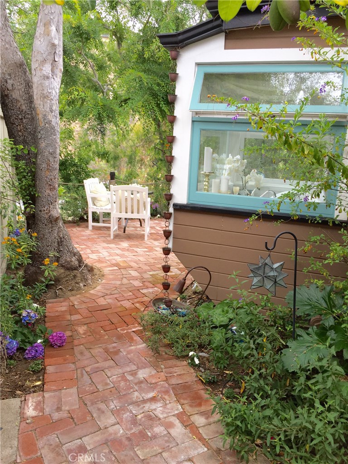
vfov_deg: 61.7
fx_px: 389
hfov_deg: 48.2
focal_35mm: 29
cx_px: 174
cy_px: 232
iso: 32
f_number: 2.2
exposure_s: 1/327
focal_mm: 4.15
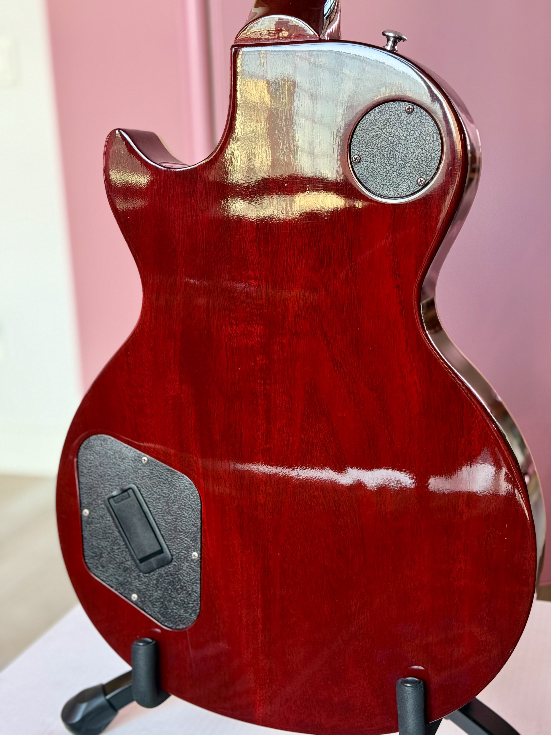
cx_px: 276
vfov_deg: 39.7
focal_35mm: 48
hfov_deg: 30.3
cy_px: 368
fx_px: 1019
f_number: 1.78
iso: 200
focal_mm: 6.76
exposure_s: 1/50
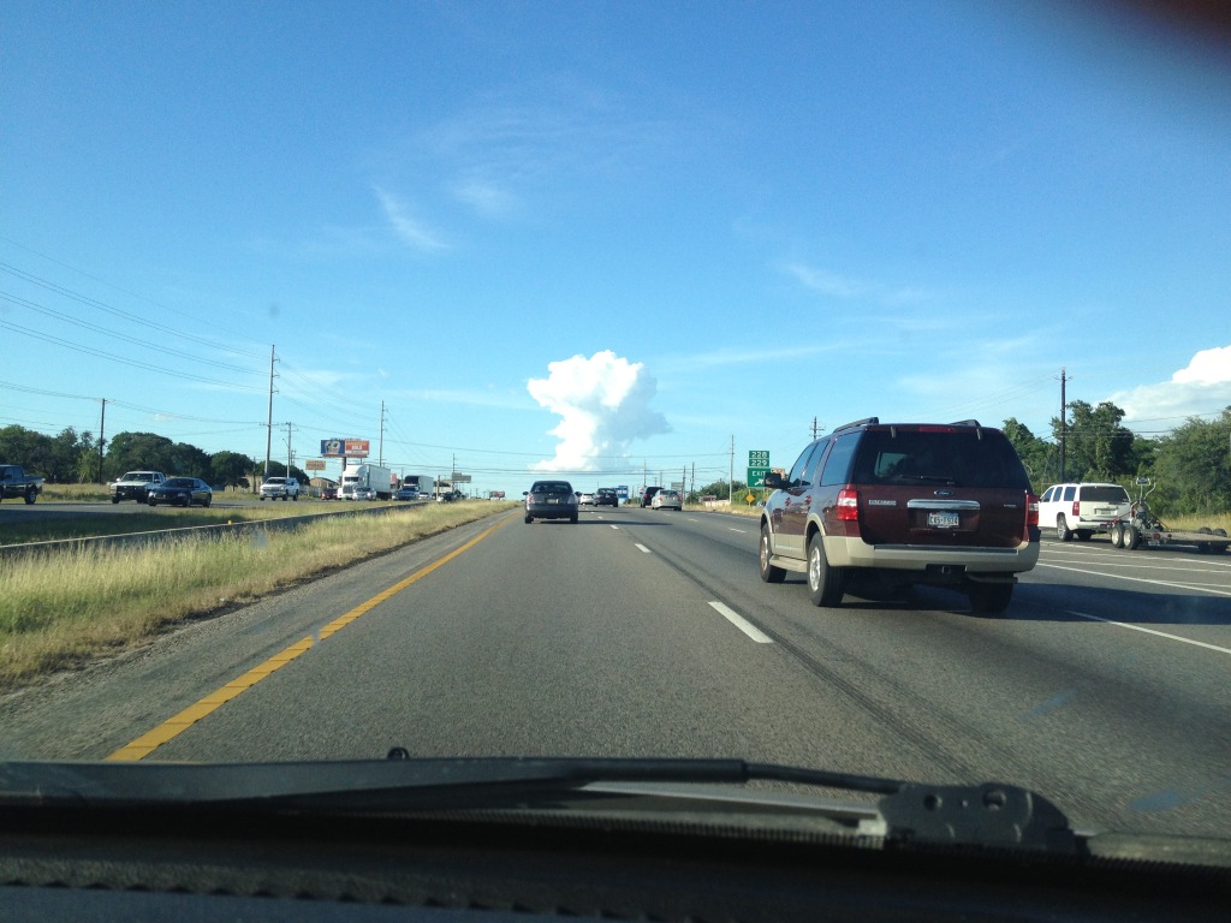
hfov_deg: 52.6
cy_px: 462
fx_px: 1245
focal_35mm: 35
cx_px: 616
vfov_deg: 40.7
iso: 50
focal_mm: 4.28
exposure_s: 1/849
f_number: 2.4
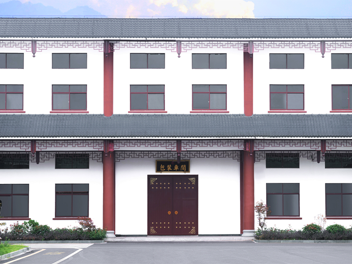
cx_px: 181
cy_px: 132
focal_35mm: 123
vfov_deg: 12.0
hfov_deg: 16.0
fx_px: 1251
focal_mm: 113
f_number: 3.5
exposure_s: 1/200
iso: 100
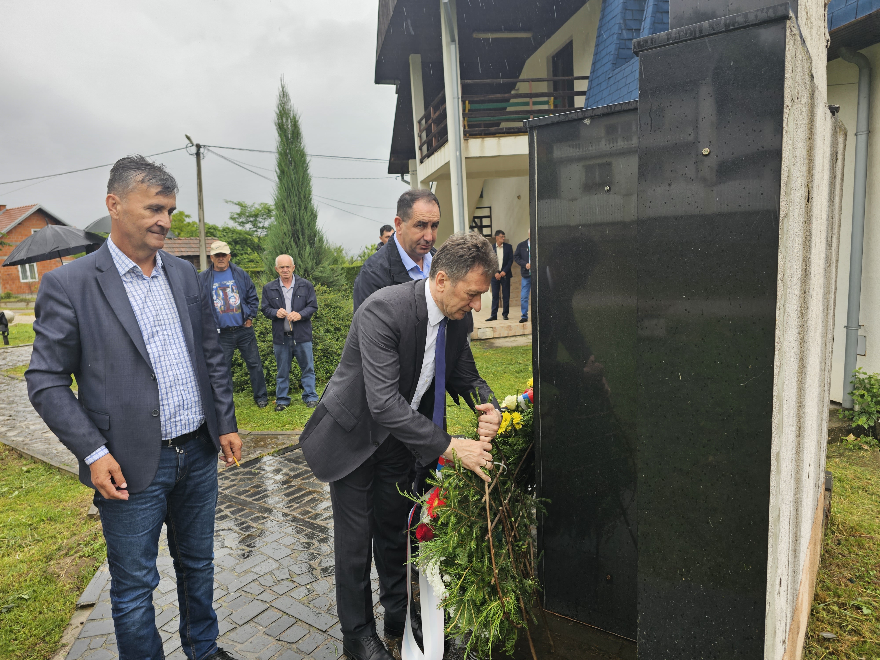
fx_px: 585
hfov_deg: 73.9
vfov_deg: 58.9
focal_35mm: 23
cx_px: 440
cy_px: 330
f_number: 1.7
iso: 10
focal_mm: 6.3
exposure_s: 1/197
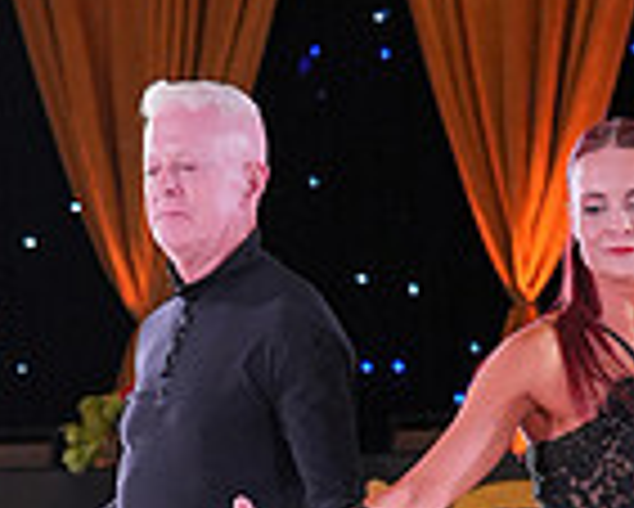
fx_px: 4769
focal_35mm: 254
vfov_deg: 6.1
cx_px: 389
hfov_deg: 7.6
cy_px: 665
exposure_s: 1/400
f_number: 4
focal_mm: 66
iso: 1600
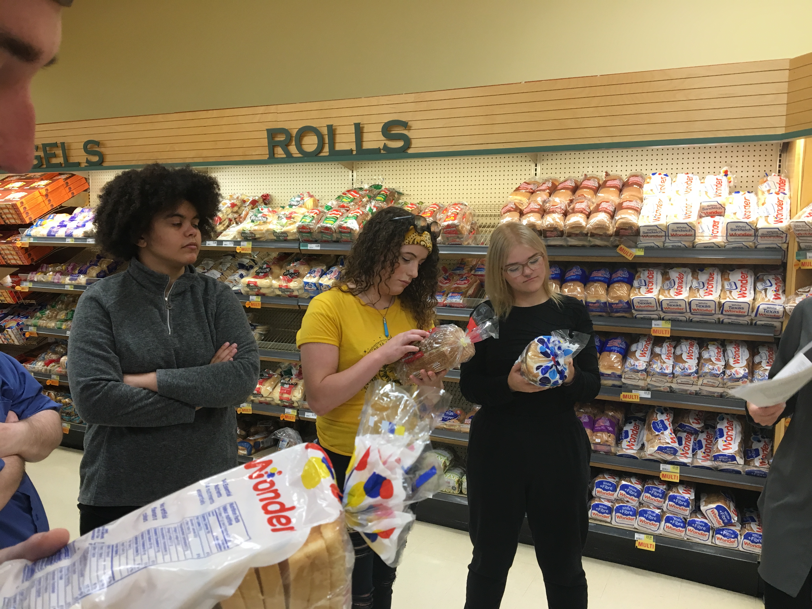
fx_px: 680
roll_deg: +0.0
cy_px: 304
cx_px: 406
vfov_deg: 48.2
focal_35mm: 29
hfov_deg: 61.7
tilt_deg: -4.1
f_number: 2.2
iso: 40
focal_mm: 4.15
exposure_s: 1/30
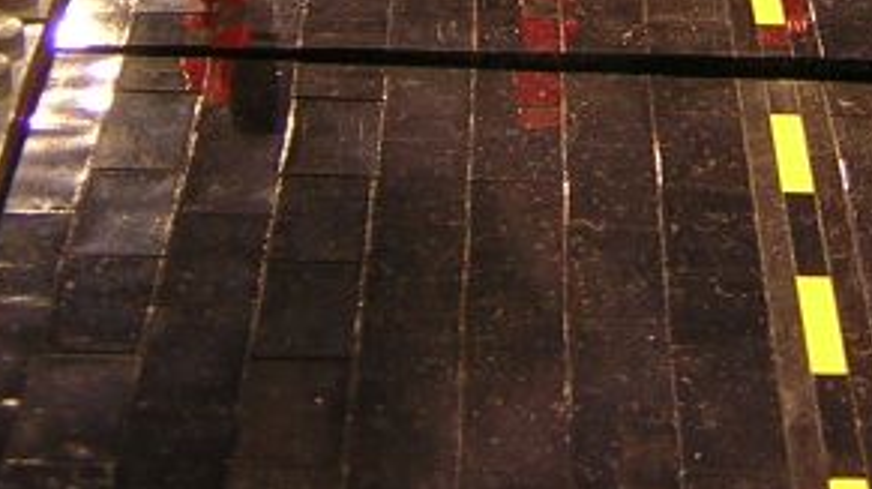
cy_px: -375
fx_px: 2495
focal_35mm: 108
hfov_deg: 19.7
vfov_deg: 10.5
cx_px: 650
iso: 123
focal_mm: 4.7
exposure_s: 1/3.5
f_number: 2.6
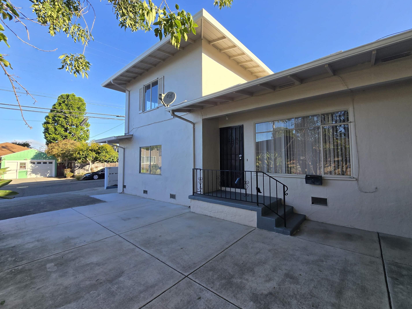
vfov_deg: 85.6
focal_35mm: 14
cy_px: 146
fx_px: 167
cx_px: 217
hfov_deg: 102.0
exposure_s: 1/794
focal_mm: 2.2
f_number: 2.2
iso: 50
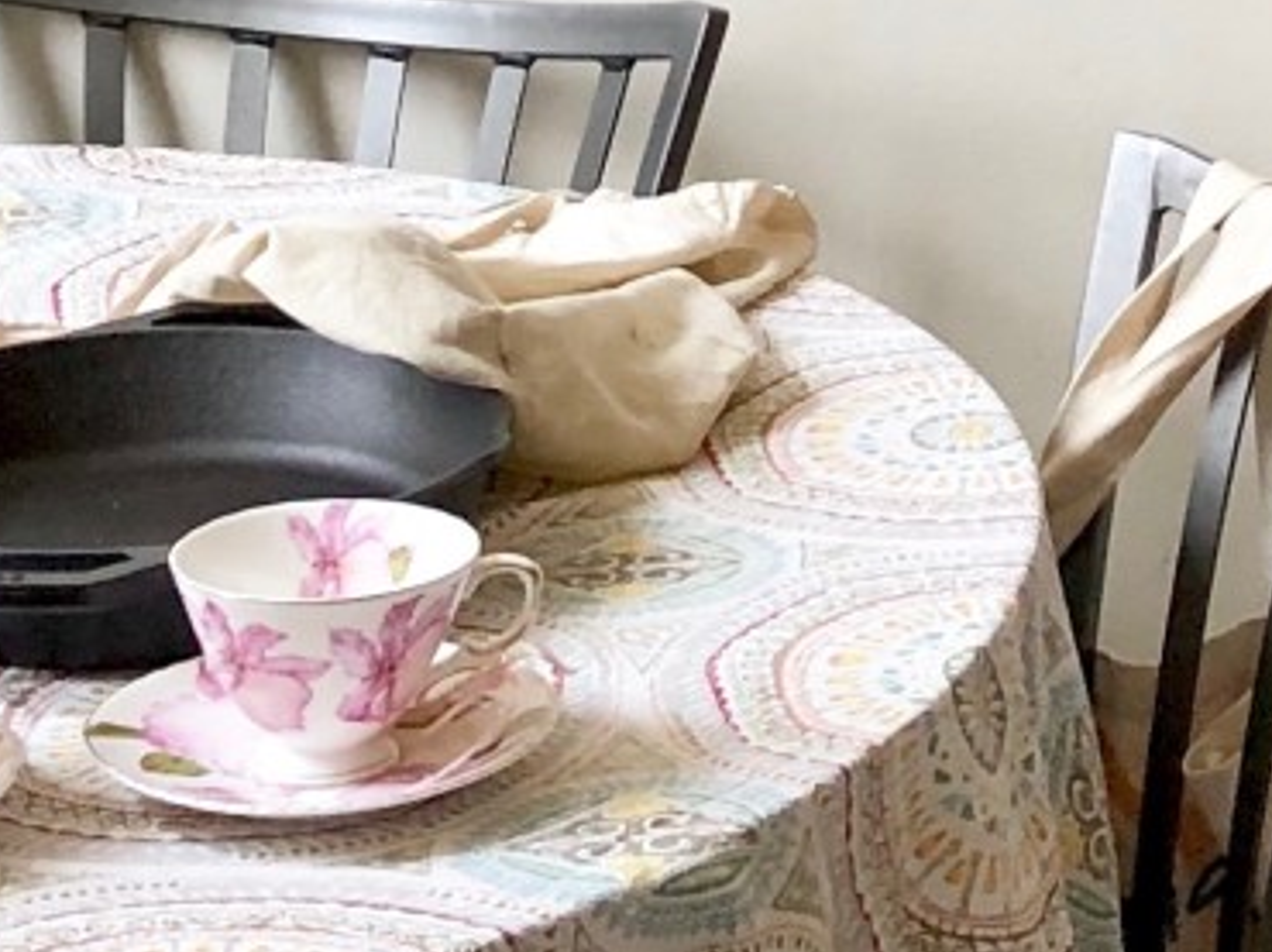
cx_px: 1599
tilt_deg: -5.6
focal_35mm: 155
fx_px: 5692
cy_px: -835
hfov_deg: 12.4
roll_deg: -1.1
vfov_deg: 9.1
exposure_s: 1/30
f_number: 1.8
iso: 25
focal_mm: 3.99
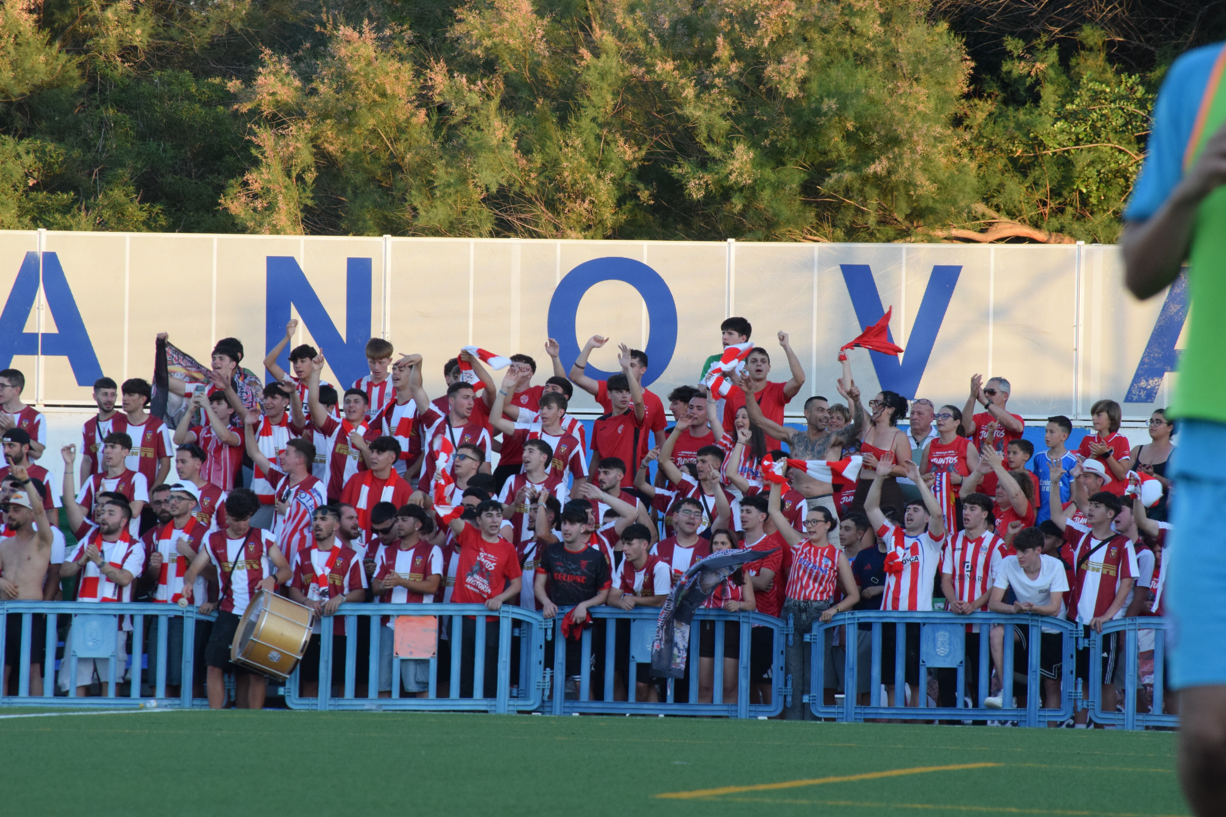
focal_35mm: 300
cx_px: 613
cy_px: 408
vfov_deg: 4.6
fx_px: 10216
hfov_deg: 6.9
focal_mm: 200
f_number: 10
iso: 1600
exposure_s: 1/250
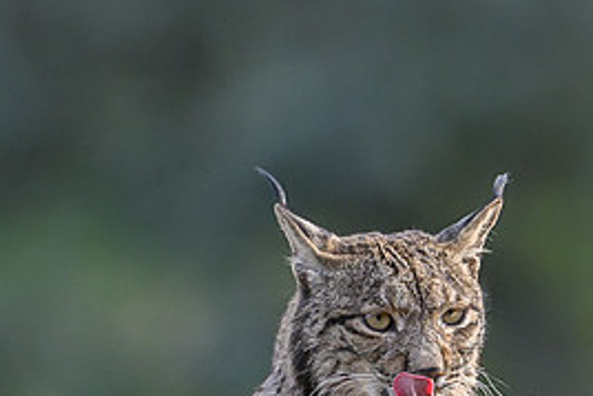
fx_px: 29220
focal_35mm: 1773
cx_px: 366
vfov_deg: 0.8
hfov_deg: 1.2
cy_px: 611
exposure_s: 1/2000
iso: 800
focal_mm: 400
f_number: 4
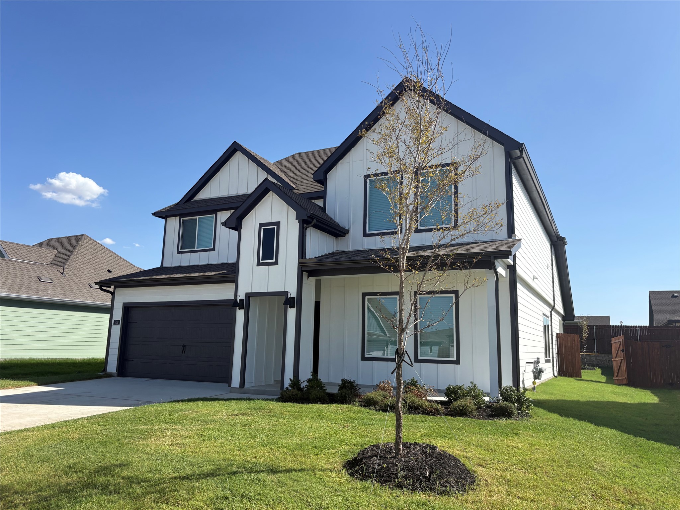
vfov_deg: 53.1
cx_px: 340
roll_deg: -1.2
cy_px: 255
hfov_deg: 67.3
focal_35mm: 26
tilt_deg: +9.7
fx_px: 511
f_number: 1.6
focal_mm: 5.96
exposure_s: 1/3125
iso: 50
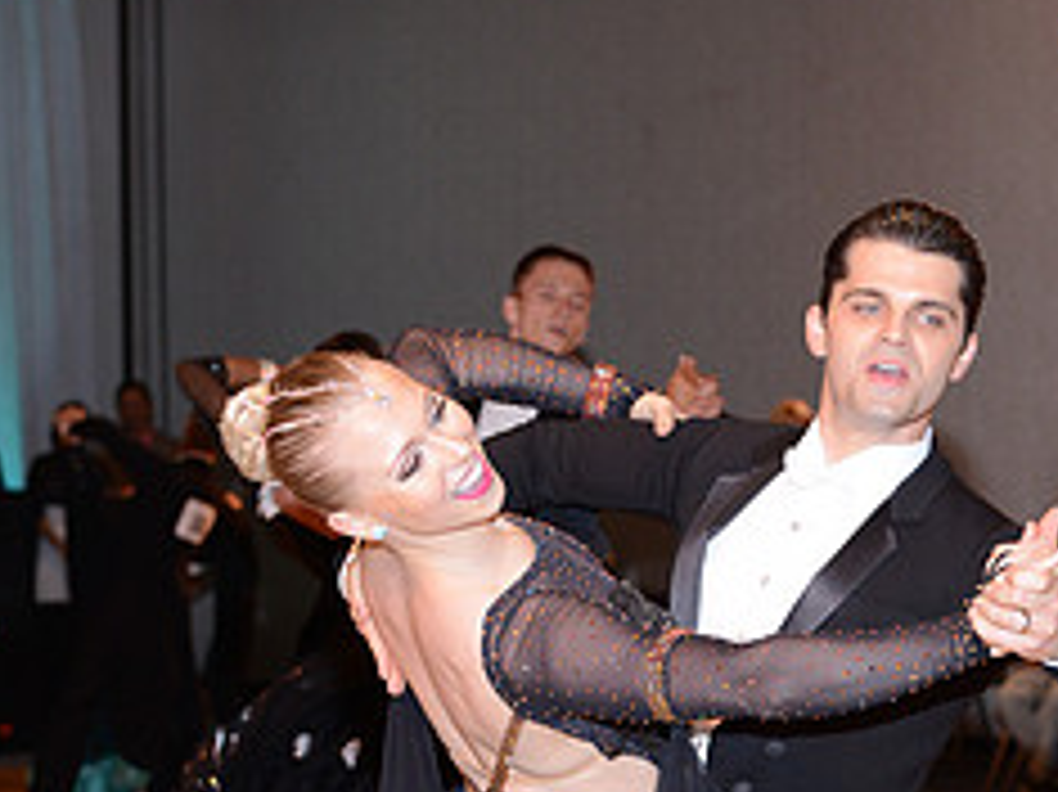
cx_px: 705
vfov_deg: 8.8
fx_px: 5071
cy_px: 1022
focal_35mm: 166
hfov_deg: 11.9
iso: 1000
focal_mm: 70
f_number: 5.6
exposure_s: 1/250
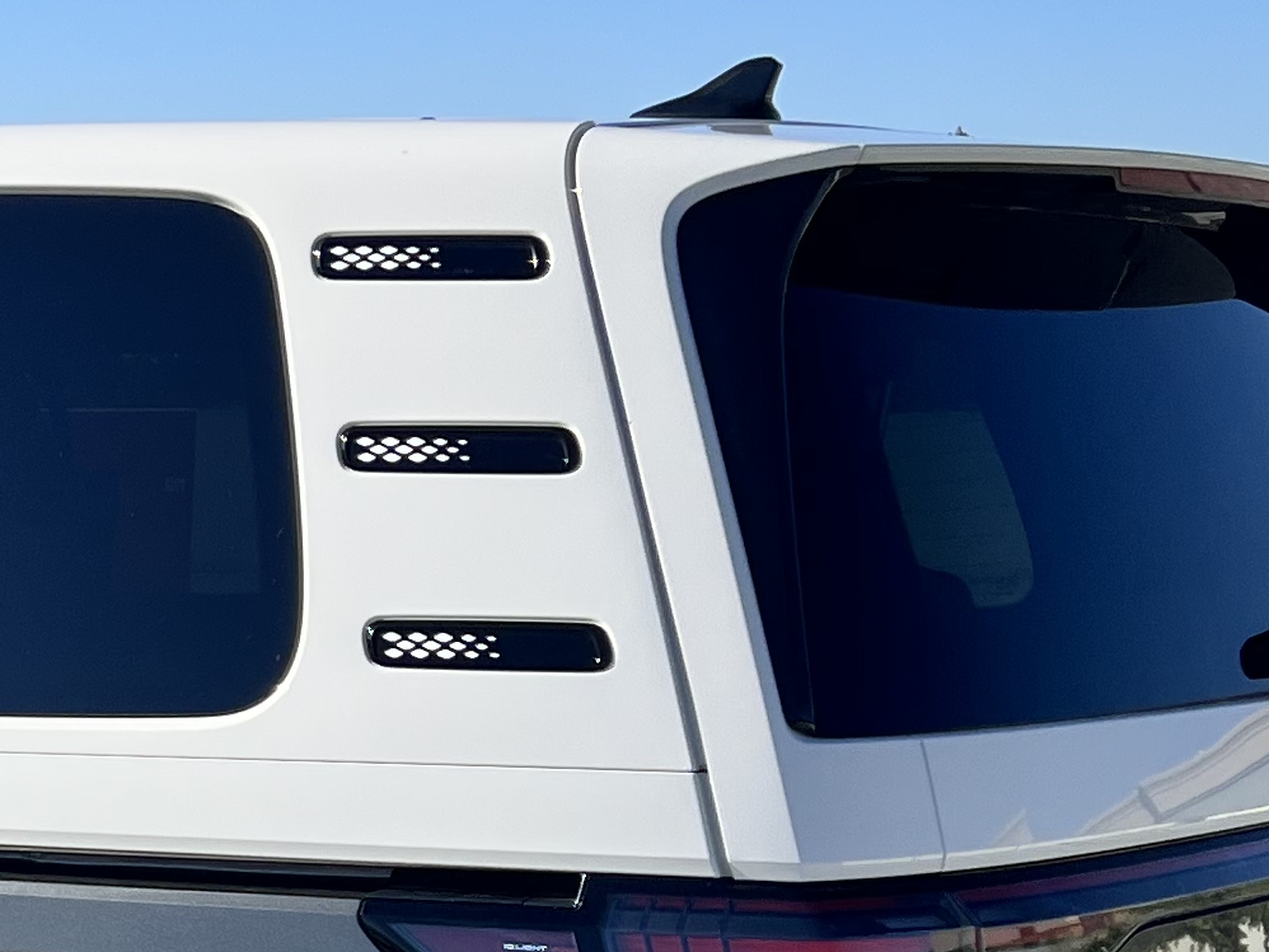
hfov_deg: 17.6
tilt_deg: -11.6
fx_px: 3850
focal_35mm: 105
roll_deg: +0.0
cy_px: 1131
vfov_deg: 13.7
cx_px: -362
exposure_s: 1/4274
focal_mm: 5.7
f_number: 1.5
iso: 50
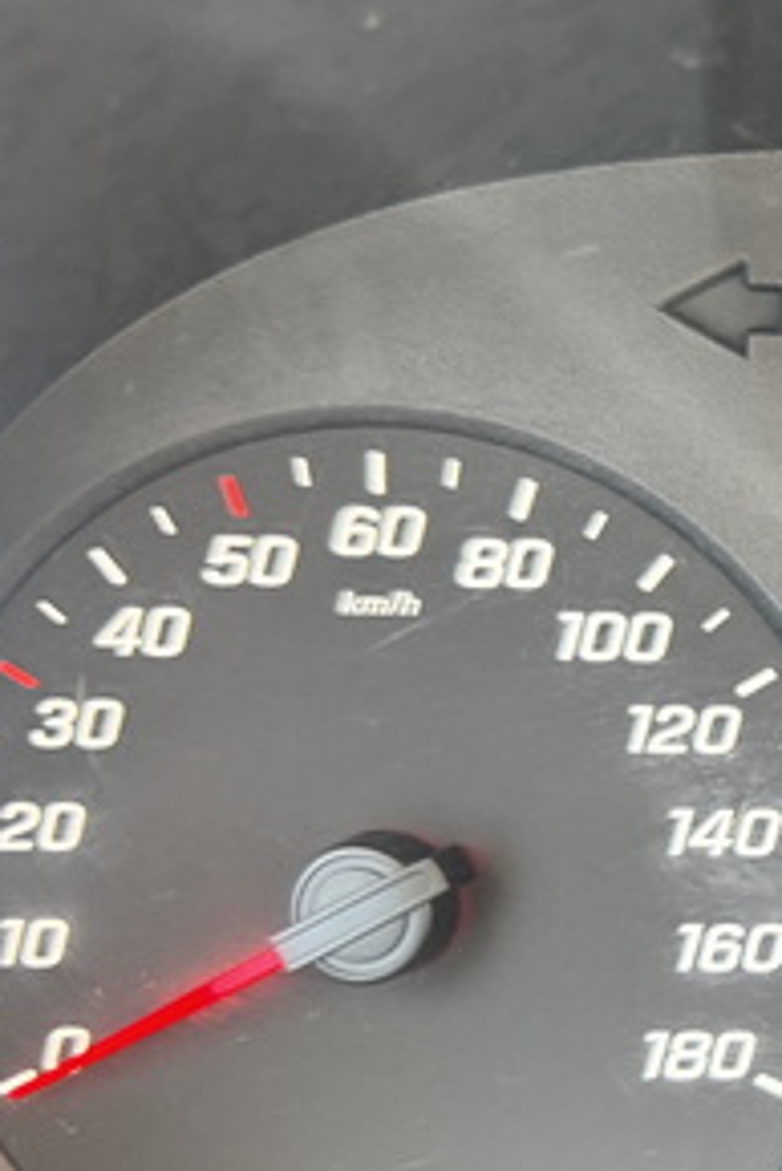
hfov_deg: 16.9
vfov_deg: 29.1
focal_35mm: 69
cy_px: 741
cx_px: 1337
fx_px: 2245
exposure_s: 1/60
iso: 250
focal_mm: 6.76
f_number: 1.78
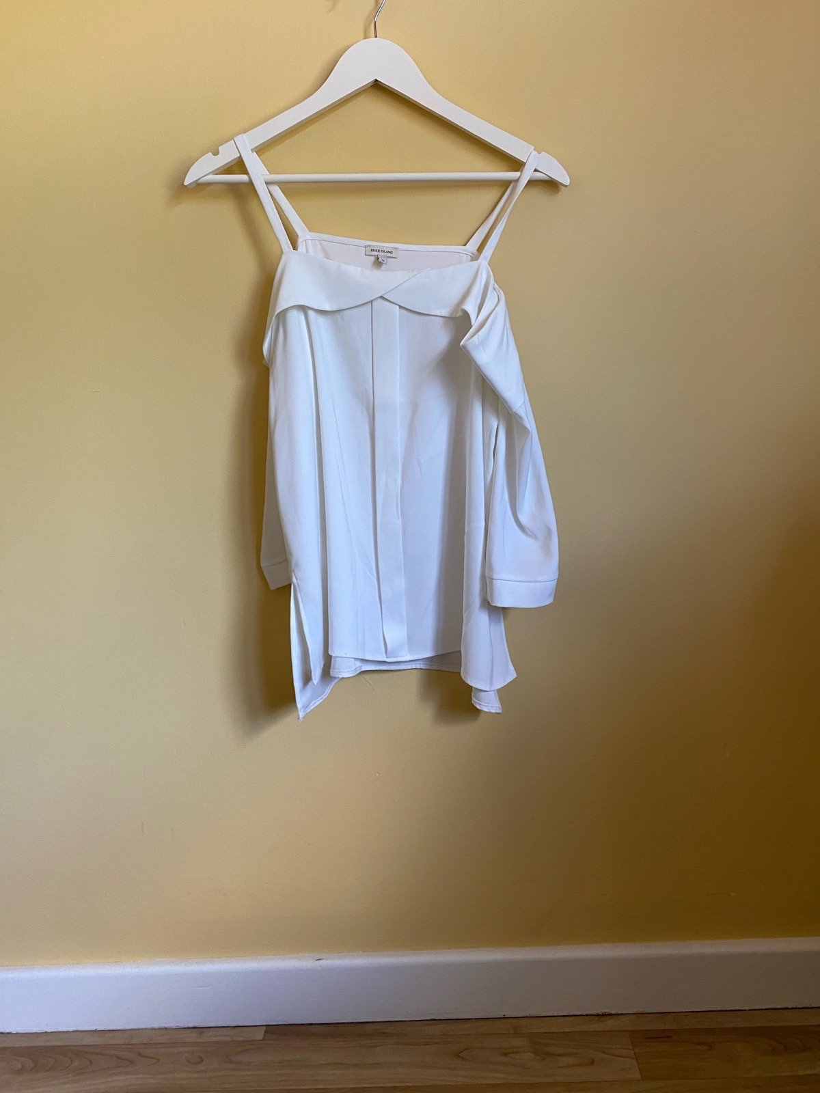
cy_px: 546
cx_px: 410
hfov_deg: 53.1
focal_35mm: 26
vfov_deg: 67.3
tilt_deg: -8.8
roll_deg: +3.1
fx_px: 821
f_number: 1.8
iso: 125
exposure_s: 1/86
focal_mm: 4.25
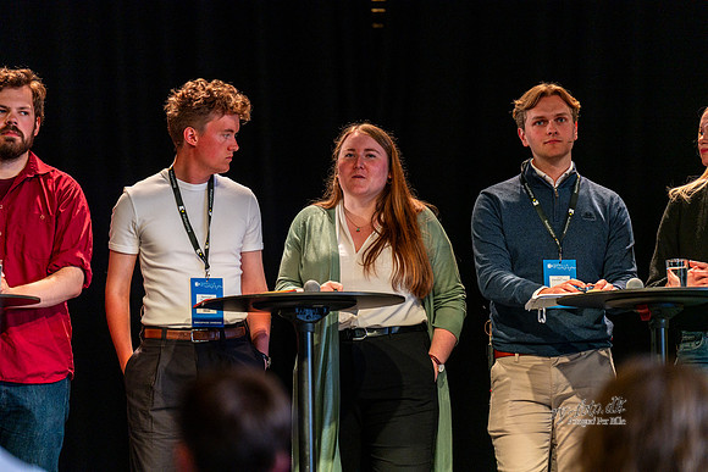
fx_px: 3934
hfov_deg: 10.3
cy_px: 236
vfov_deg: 6.9
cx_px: 354
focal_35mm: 200
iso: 1000
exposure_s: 1/200
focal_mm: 200
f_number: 3.2
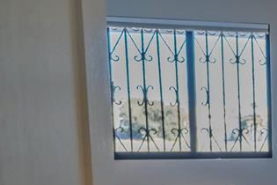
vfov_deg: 20.4
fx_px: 500
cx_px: 429
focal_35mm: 65
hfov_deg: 23.7
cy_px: 174
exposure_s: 1/250
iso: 320
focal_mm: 20
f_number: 2.8
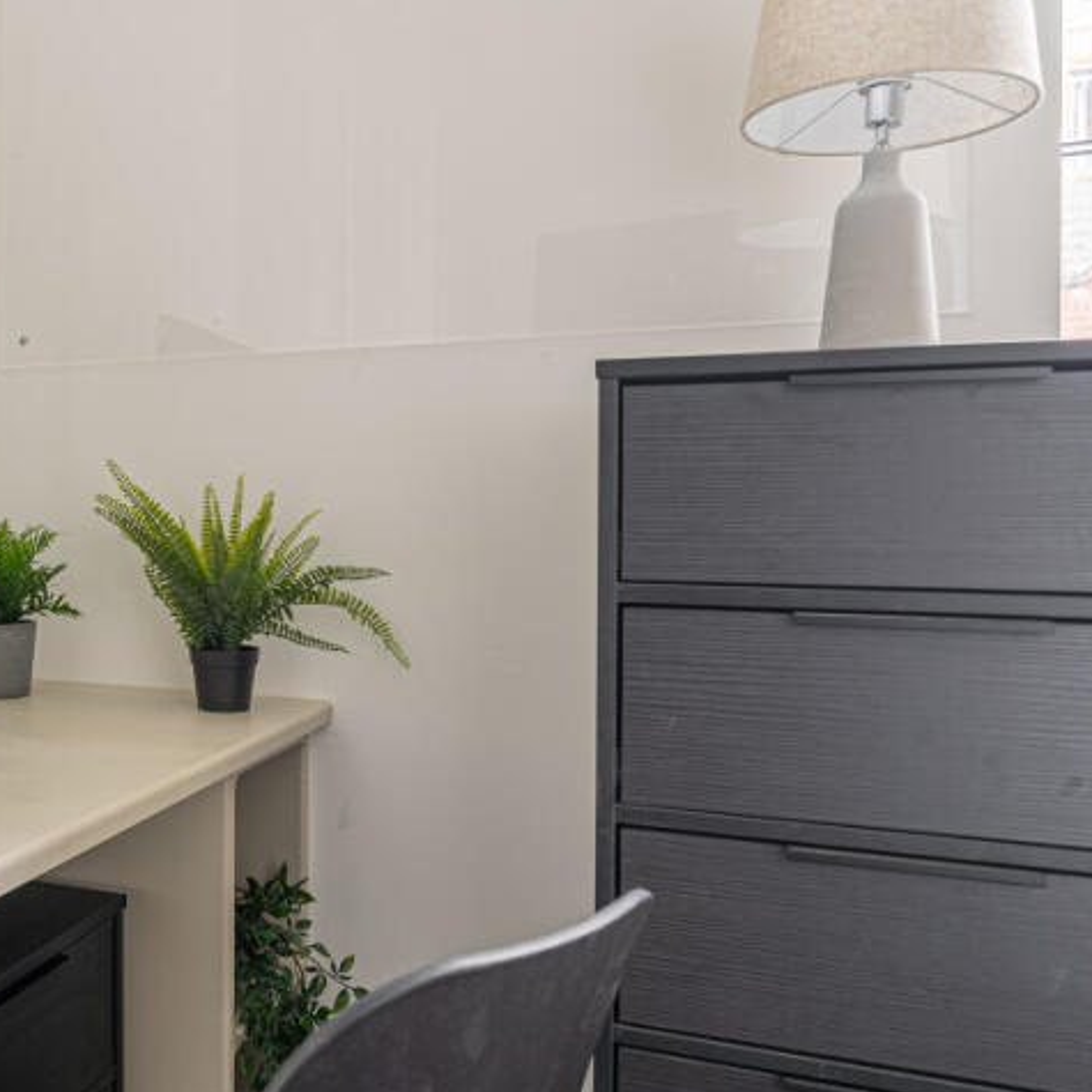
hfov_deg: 45.2
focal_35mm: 34
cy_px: 525
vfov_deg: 48.8
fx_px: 1204
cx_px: 154
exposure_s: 1/10
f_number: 6.3
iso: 100
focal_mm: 18.4
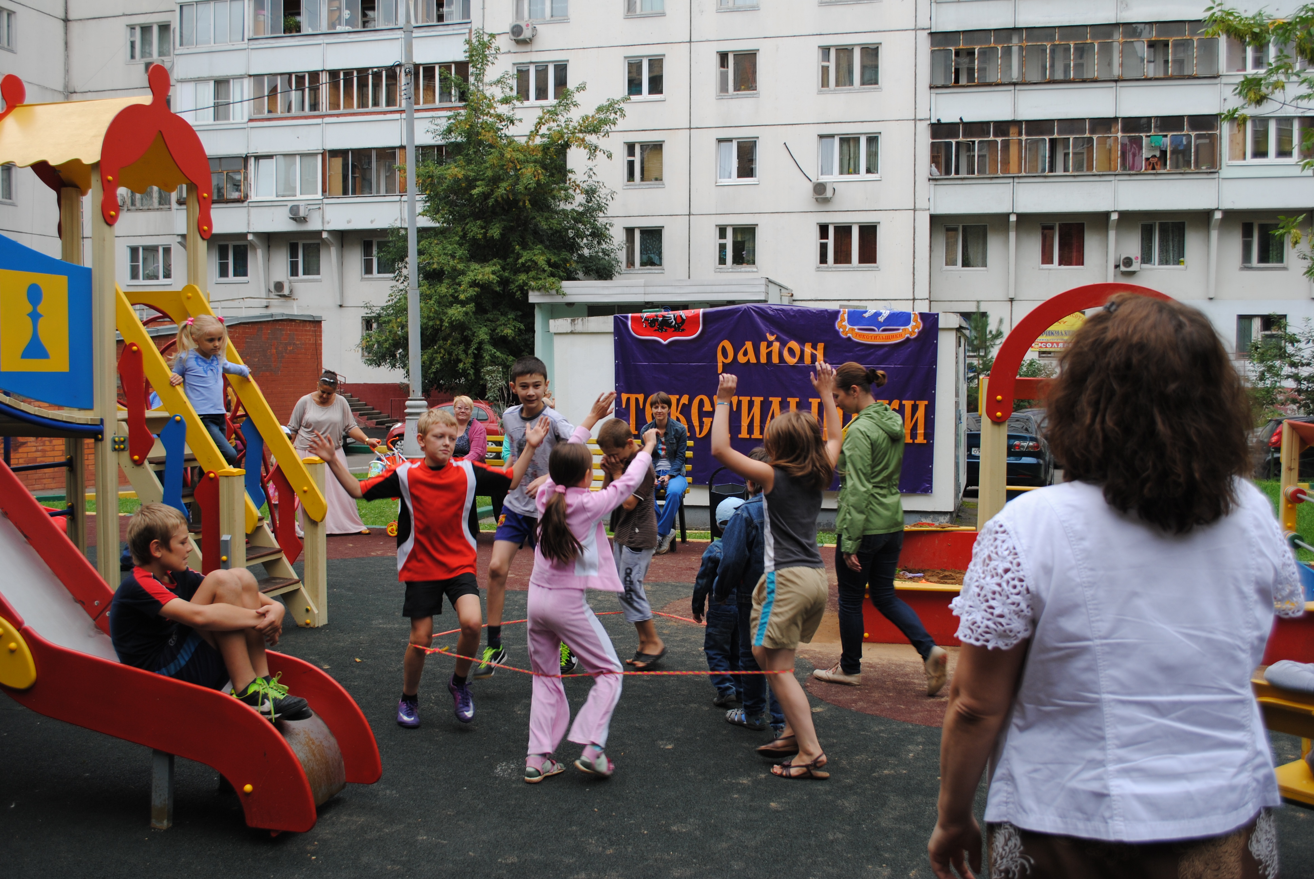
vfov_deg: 37.0
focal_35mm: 36
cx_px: 657
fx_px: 1316
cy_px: 440
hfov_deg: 53.1
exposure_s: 1/125
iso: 100
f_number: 5.6
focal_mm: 24
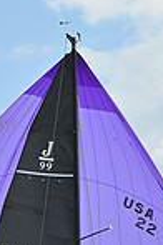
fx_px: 1881
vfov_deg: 7.3
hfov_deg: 5.0
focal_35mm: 277
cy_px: 365
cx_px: 102
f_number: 8
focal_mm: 70
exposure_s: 1/1250
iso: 320
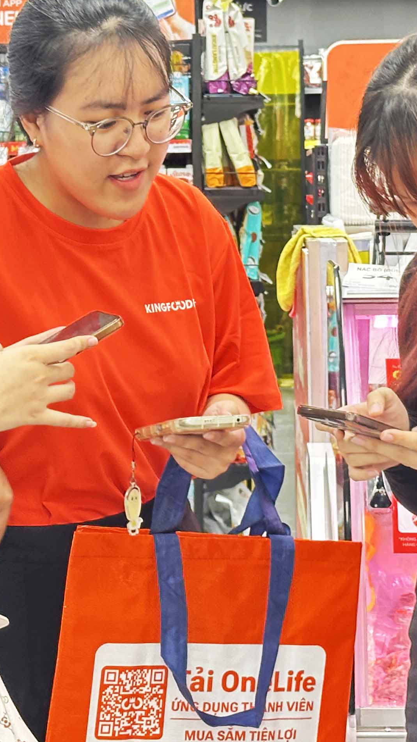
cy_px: 255
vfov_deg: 19.2
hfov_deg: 10.9
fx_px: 2182
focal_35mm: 111
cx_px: 178
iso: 200
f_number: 1.78
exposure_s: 1/50
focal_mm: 6.86
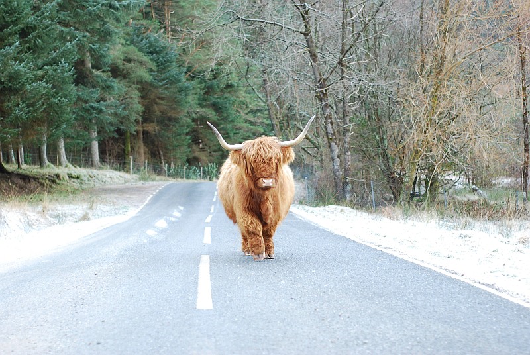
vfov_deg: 18.2
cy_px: 178
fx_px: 1106
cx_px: 265
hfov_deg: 27.0
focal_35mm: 75
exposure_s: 1/40
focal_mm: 50
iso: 200
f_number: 3.2
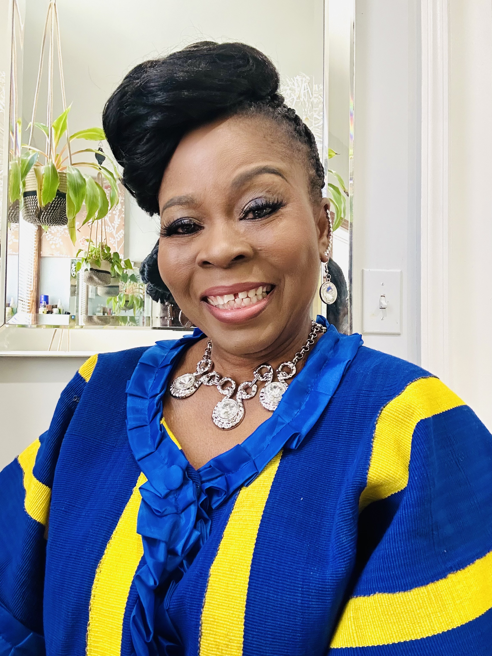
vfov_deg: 60.0
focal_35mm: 30
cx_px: 246
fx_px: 569
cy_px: 328
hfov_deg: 46.8
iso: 320
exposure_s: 1/40
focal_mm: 2.69
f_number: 1.9
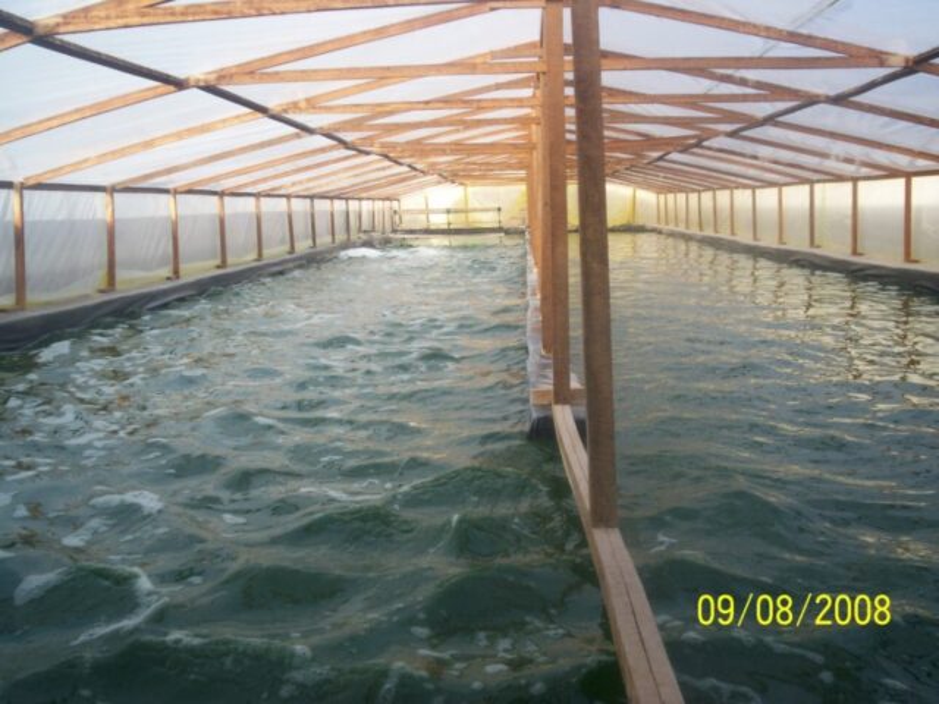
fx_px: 977
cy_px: 352
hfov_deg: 51.4
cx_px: 470
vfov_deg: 39.7
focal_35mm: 36
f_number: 4.5
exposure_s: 1/121
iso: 100
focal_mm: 5.9
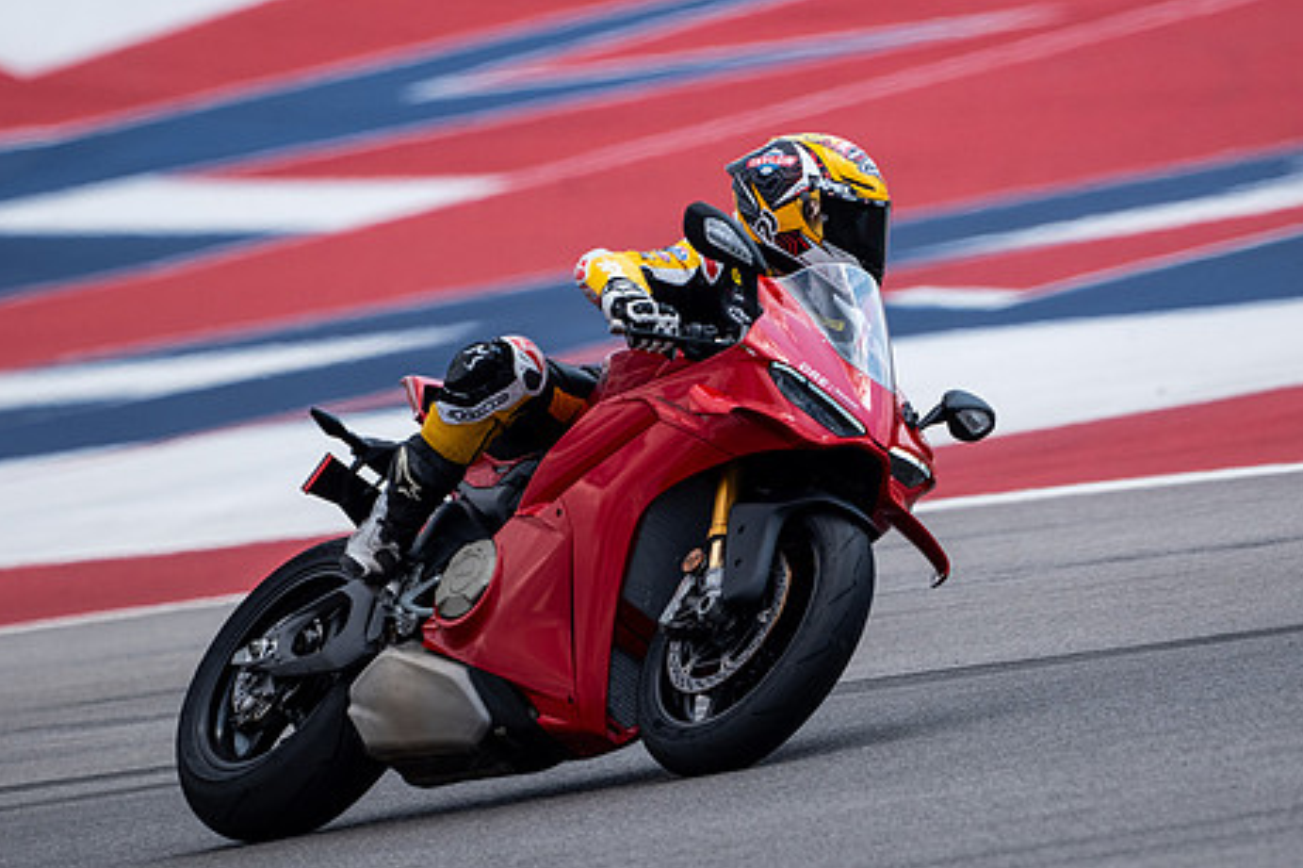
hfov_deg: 2.2
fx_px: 34153
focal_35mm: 944
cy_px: 522
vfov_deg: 1.5
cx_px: 743
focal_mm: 500
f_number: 5.6
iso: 500
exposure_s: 1/2500
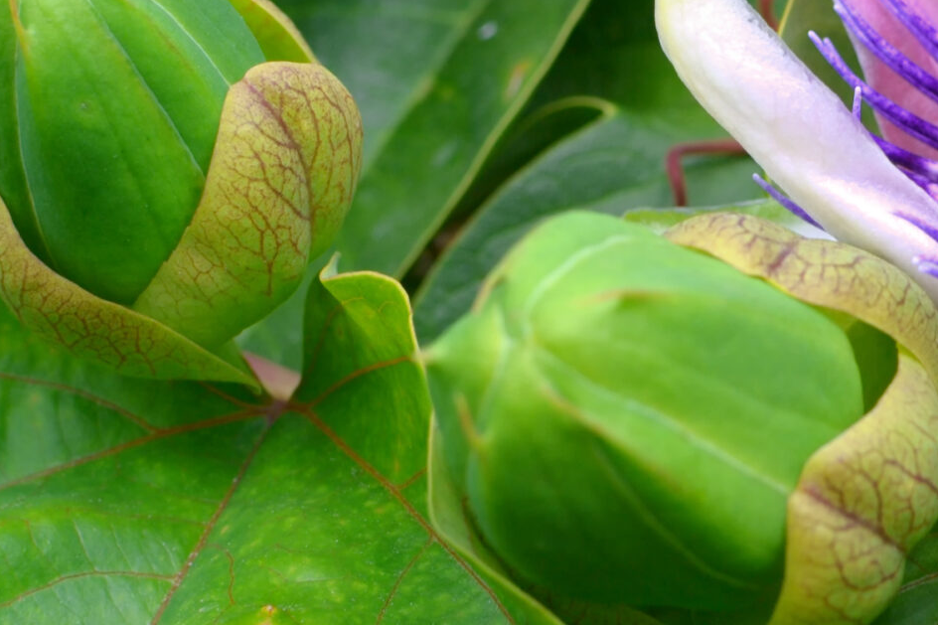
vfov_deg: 9.6
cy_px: 74
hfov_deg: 14.3
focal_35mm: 142
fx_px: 3708
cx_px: 727
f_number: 8
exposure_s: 1/160
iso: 200
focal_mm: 35
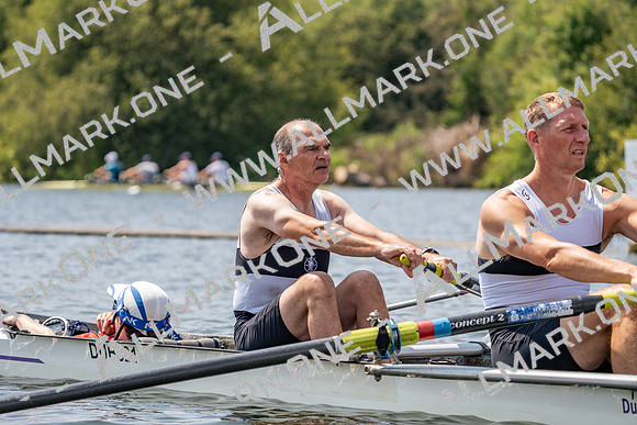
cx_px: 318
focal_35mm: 200
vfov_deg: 6.9
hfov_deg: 10.3
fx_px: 3540
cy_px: 212
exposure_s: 1/1600
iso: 250
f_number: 5.6
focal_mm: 200
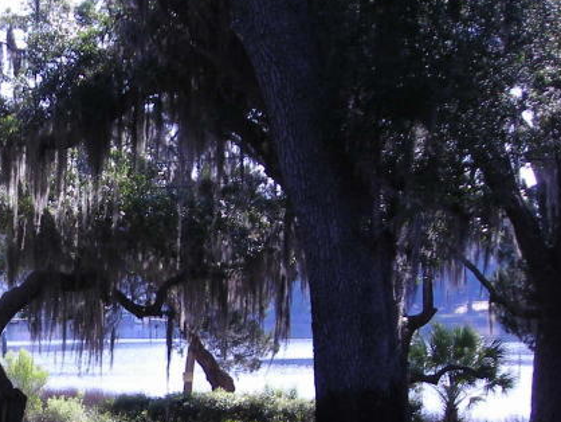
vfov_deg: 15.6
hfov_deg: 19.7
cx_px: -122
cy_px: 421
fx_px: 1508
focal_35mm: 93
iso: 50
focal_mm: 6.3
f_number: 3.2
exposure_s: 1/182
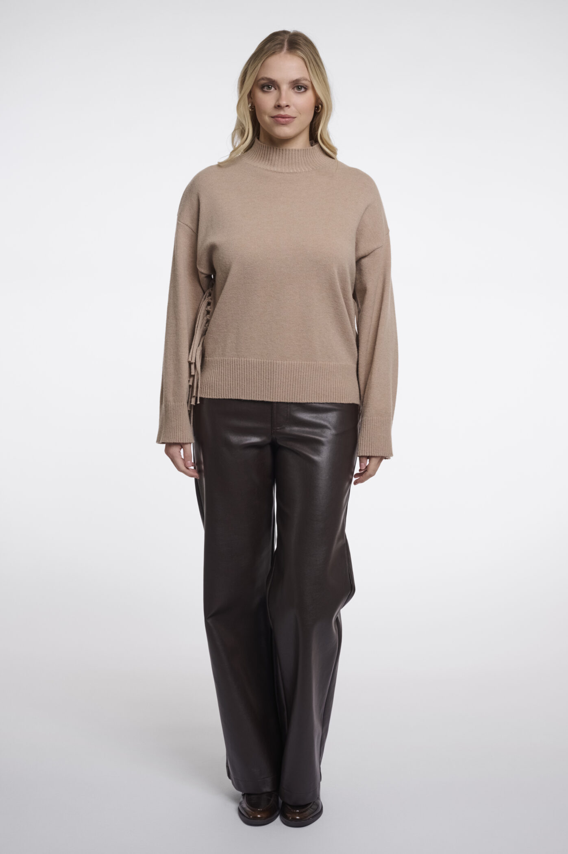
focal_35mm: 53
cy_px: 427
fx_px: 1256
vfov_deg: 37.5
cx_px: 284
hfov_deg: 25.5
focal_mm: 53
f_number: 8
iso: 125
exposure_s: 1/160
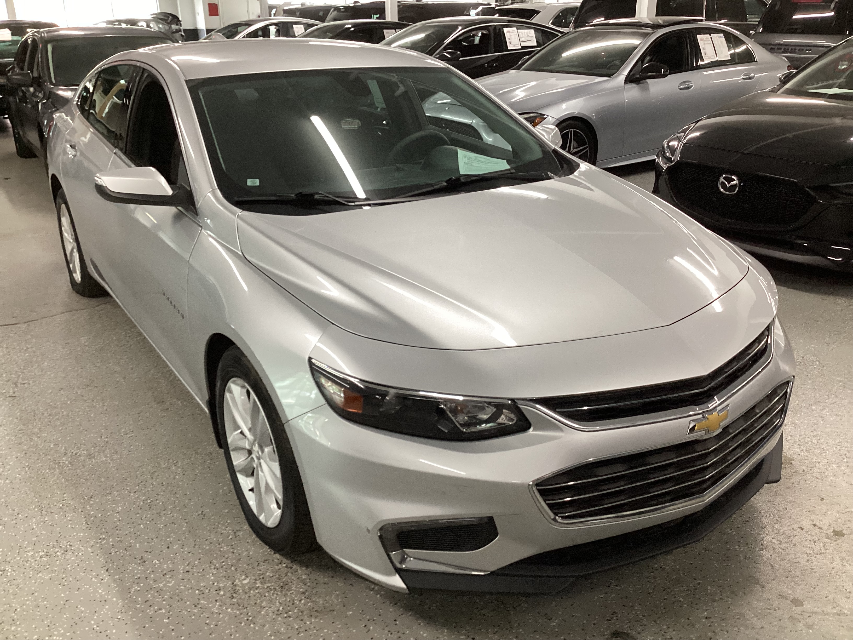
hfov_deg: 58.4
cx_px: 426
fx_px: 764
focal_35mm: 31
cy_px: 320
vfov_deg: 45.4
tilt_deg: -23.4
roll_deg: +0.1
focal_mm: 3.3
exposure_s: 1/60
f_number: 2.4
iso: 160
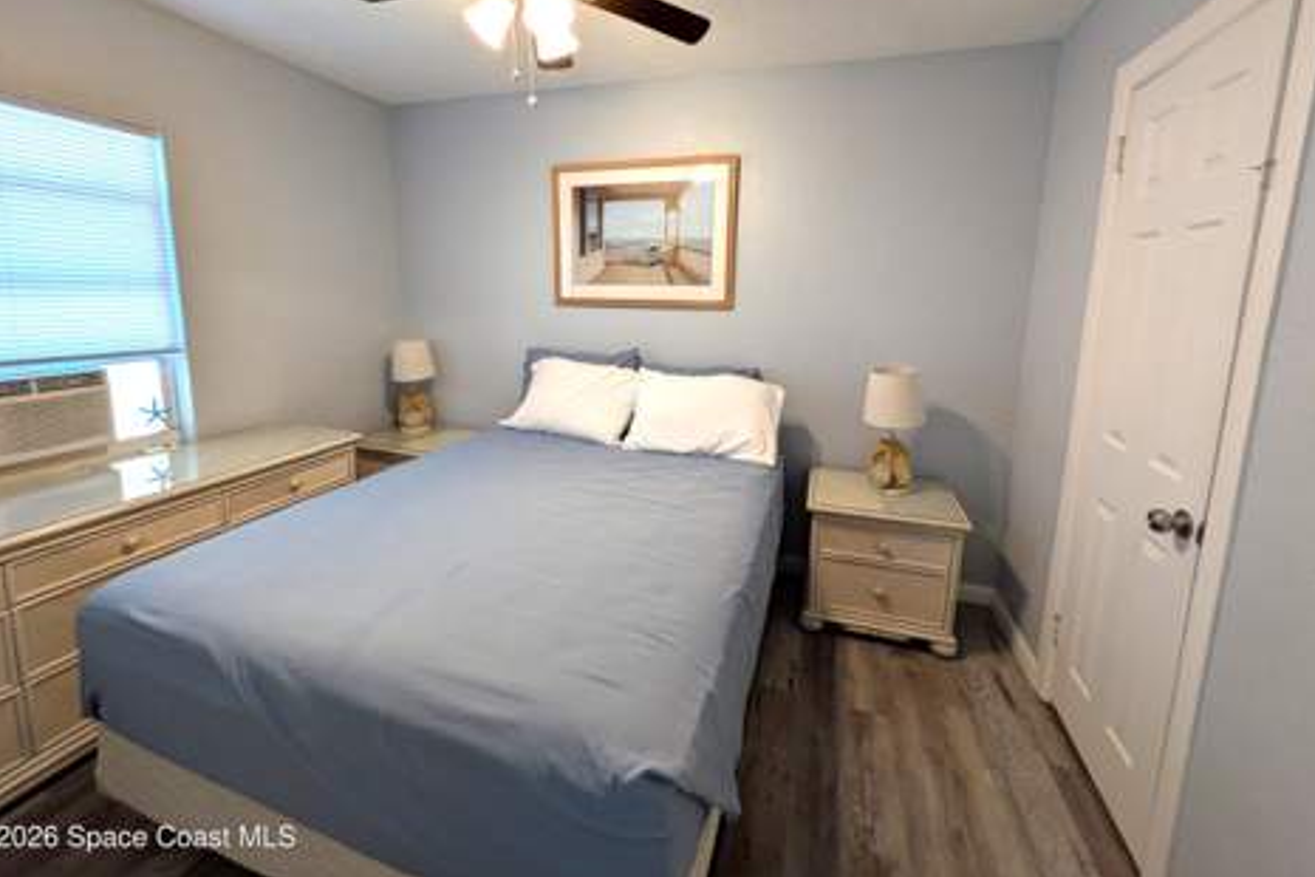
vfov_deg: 76.8
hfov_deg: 100.4
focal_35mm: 15
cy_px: 372
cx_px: 650
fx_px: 548
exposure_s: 1/60
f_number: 2.2
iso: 63
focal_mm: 1.83
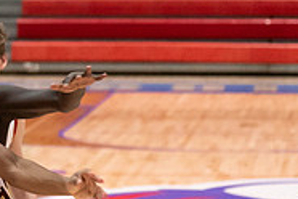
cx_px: -98
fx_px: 2384
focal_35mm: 288
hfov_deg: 7.1
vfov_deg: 4.8
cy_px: 56
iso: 5000
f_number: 2.8
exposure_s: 1/1000
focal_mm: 70
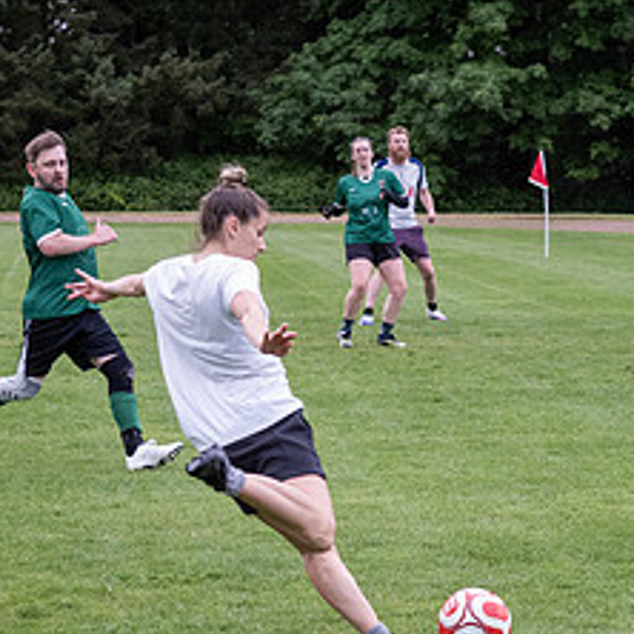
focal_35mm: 143
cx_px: 333
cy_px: 388
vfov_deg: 12.2
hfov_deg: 12.2
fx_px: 2963
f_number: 2.8
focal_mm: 40
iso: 1600
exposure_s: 1/1250
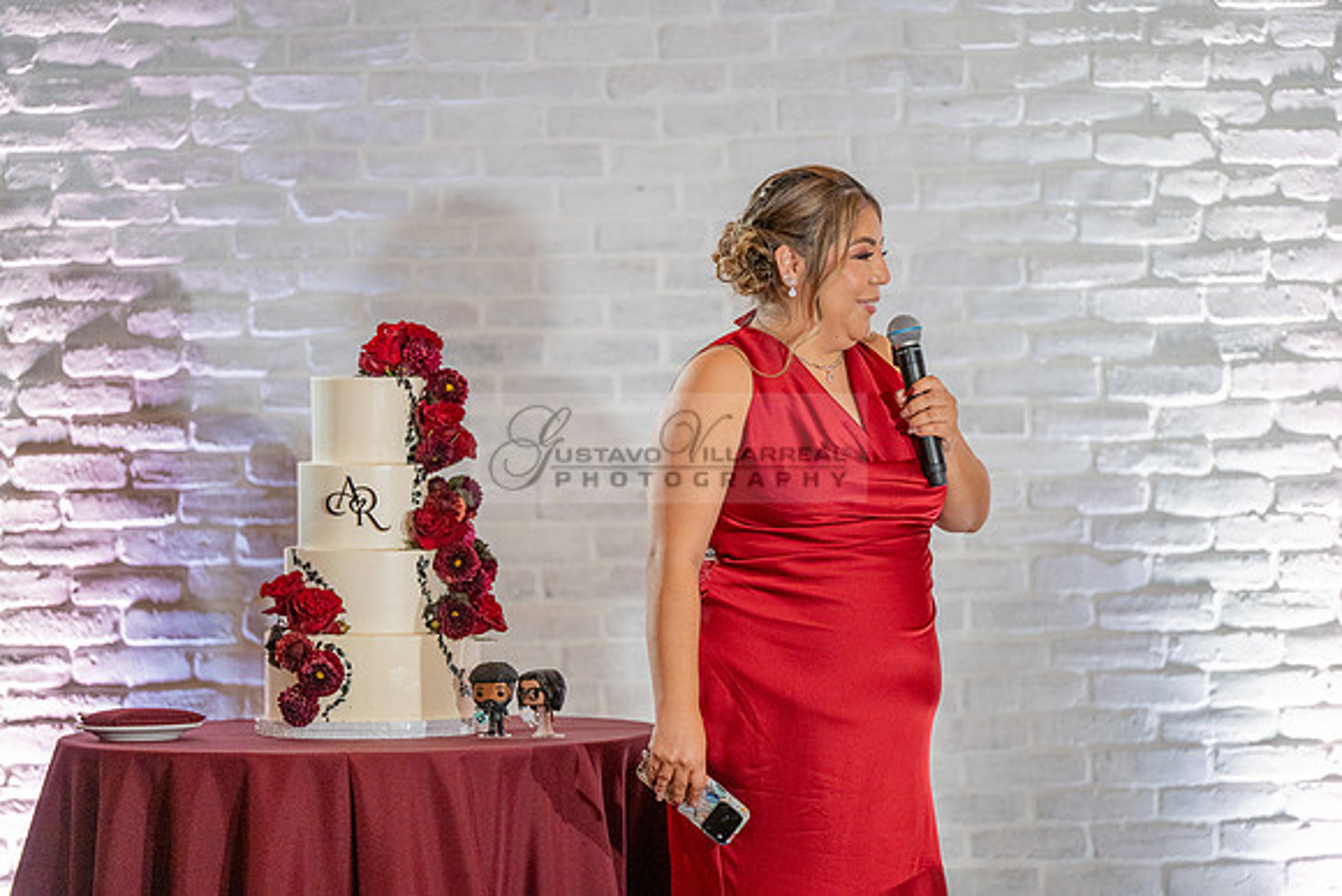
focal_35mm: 200
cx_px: 671
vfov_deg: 6.9
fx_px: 7457
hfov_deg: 10.3
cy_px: 448
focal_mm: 200
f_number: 2.8
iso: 1600
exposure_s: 1/320
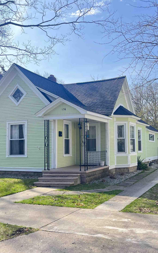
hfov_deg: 32.5
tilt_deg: +3.2
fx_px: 269
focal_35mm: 39
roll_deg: +0.9
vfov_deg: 50.4
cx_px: 107
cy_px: 129
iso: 50
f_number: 1.6
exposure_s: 1/772
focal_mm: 5.1
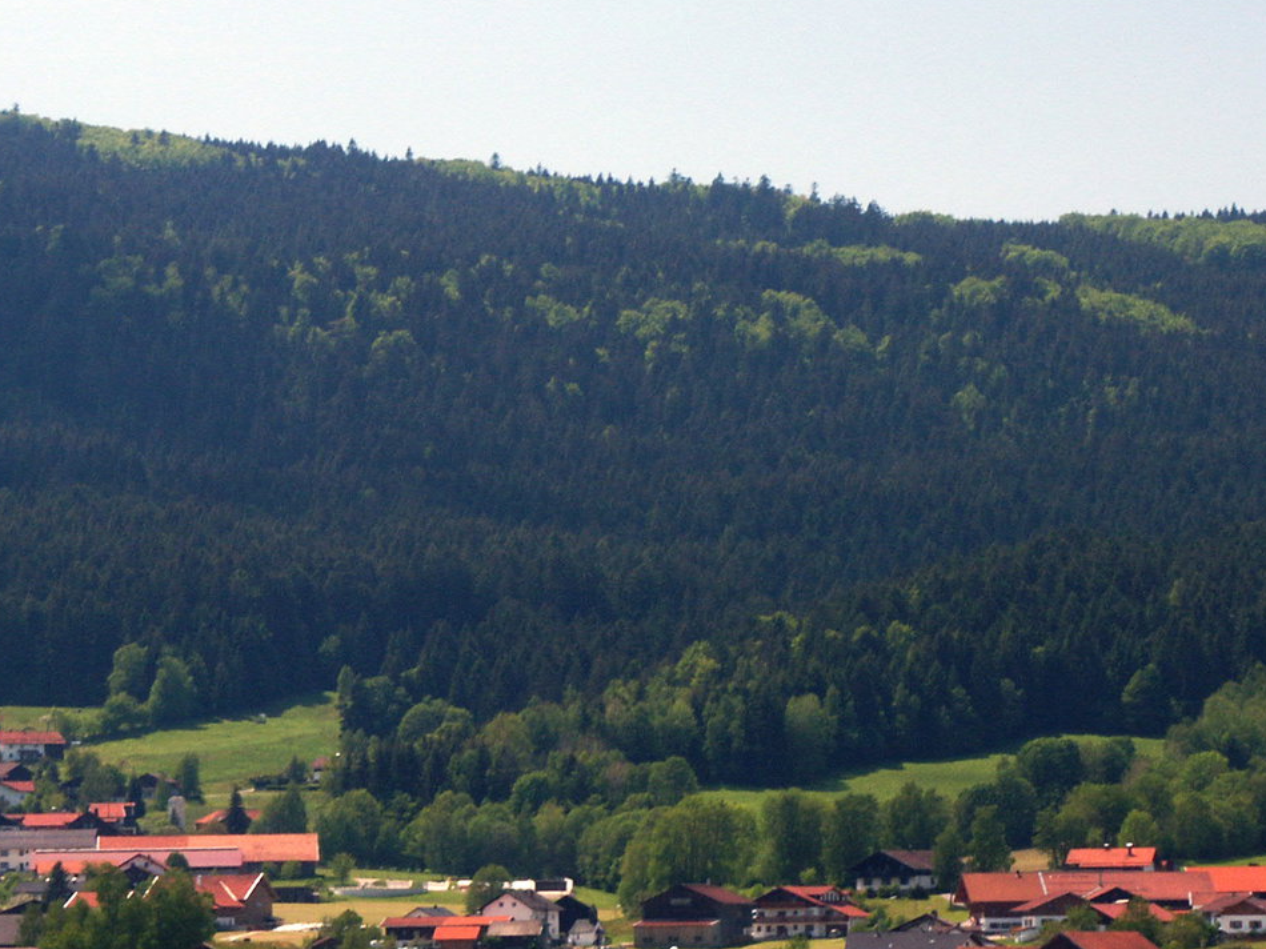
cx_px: 366
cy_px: 609
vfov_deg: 6.8
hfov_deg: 9.0
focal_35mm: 219
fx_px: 8007
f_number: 8
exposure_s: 1/125
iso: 100
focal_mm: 33.01
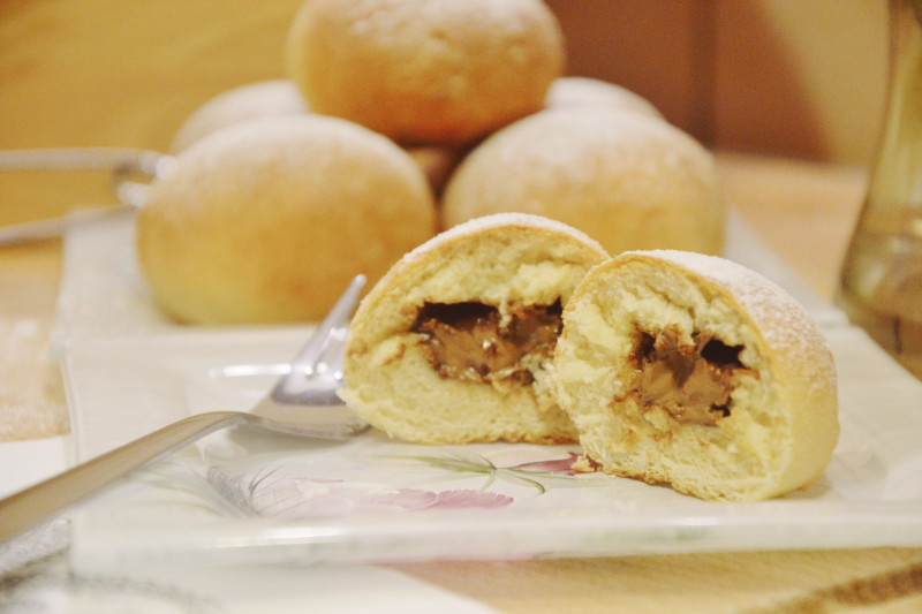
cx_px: 461
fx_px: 4033
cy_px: 307
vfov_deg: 8.7
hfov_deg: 13.0
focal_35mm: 158
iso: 1100
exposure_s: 1/60
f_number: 5.6
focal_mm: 105
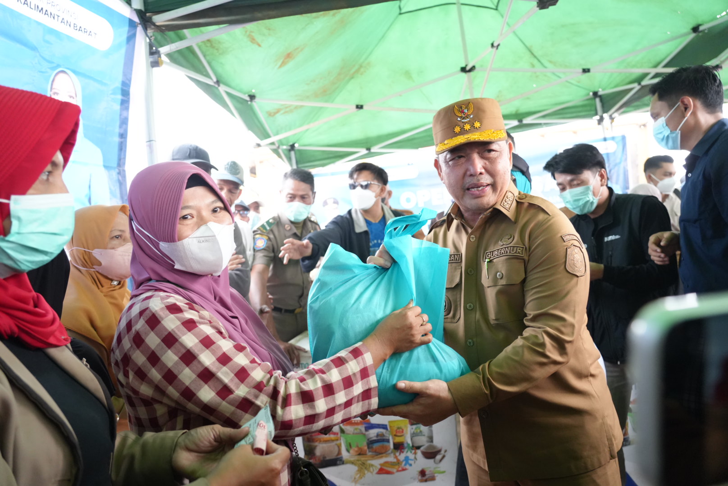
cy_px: 243
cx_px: 364
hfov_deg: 73.7
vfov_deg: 53.2
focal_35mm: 24
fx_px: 486
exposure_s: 1/800
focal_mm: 24
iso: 5000
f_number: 4
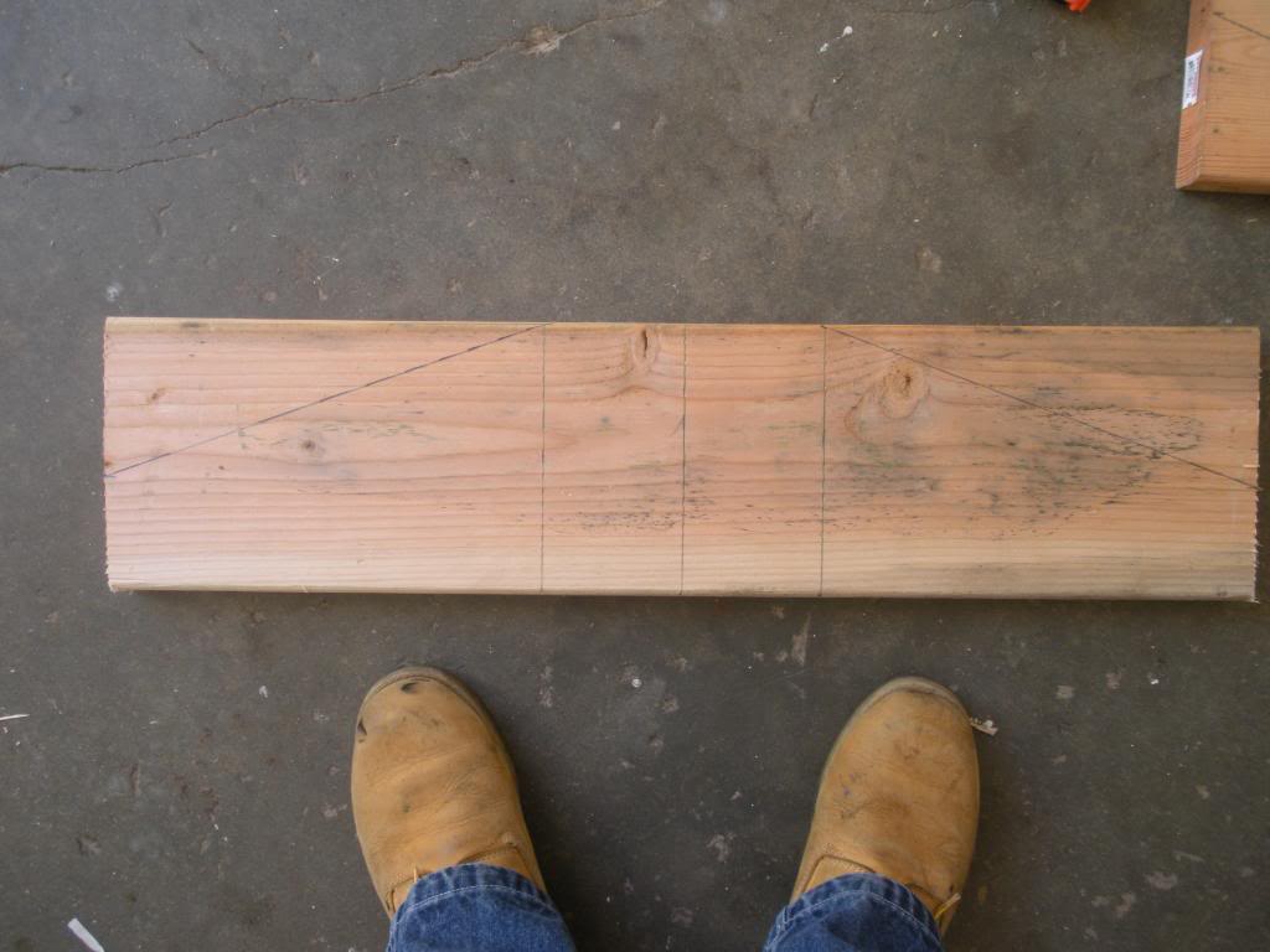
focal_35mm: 36
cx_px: 635
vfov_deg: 39.7
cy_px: 476
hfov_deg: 51.4
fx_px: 1321
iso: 111
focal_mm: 6.3
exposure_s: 1/56
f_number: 3.5
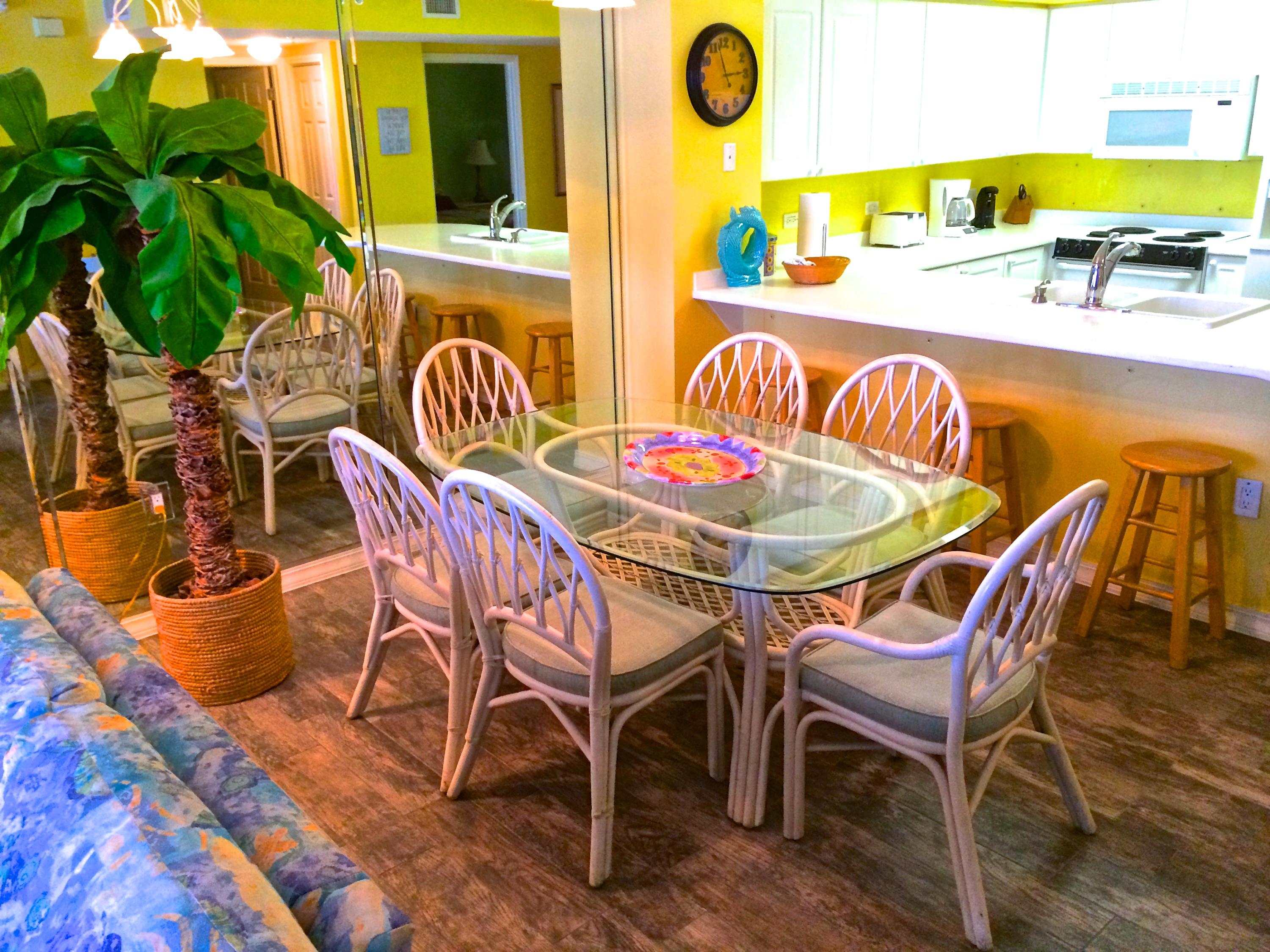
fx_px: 1101
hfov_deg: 60.0
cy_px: 476
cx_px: 635
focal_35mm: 30
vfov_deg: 46.8
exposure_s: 1/30
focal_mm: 4.12
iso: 160
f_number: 2.2
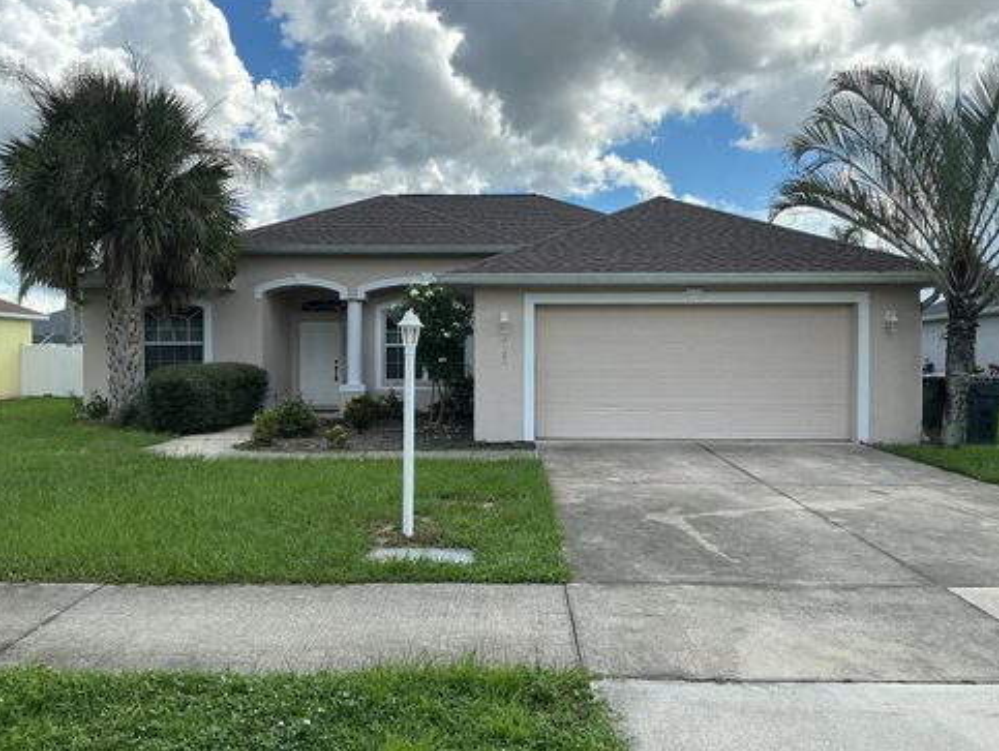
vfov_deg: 46.9
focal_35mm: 30
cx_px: 505
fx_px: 866
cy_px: 378
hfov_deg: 59.9
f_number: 1.8
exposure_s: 1/1490
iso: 25
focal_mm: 3
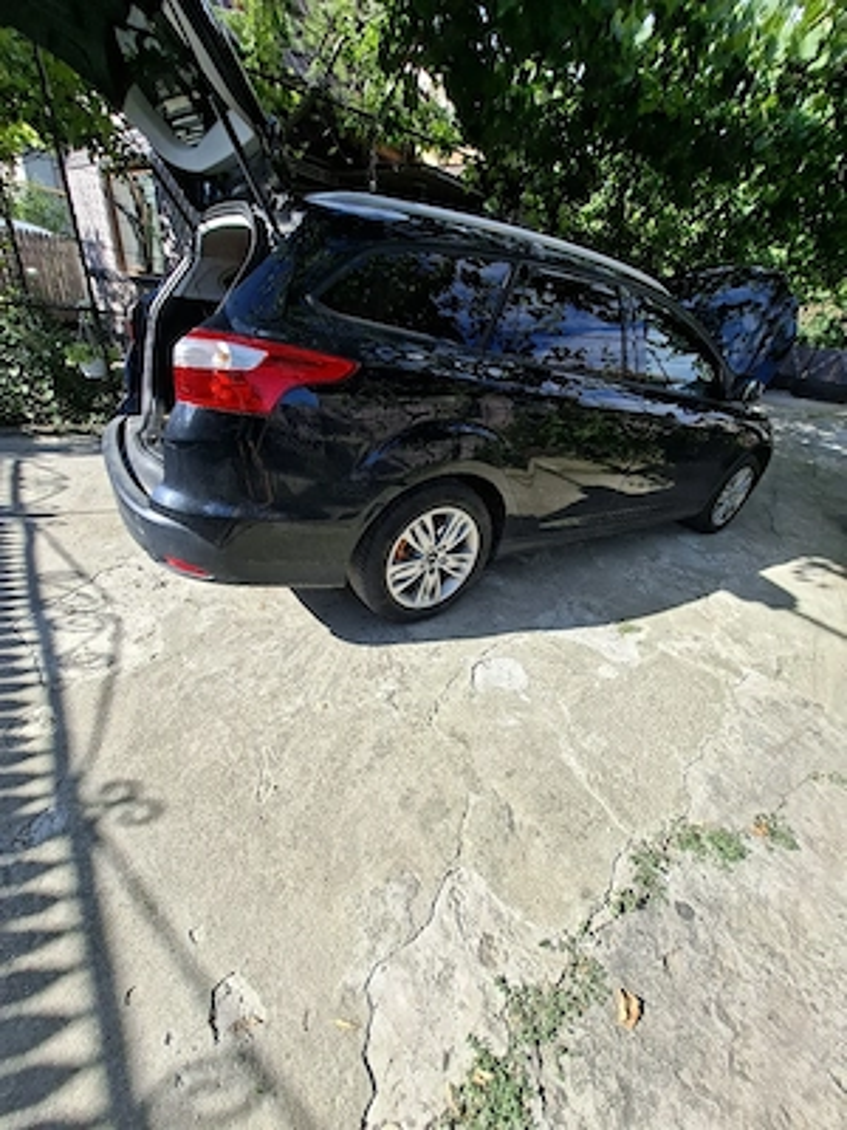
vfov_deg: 106.2
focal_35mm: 13
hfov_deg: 89.9
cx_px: 424
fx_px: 424
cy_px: 565
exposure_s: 1/417
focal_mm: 1.74
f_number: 2.2
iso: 40
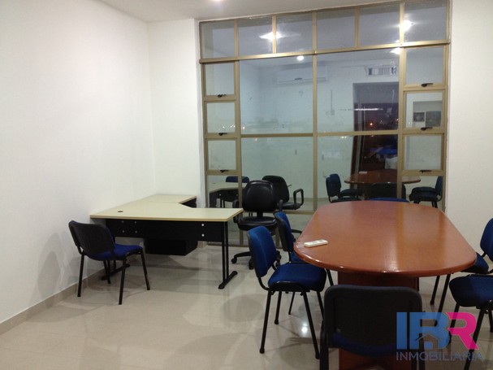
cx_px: 246
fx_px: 498
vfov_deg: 40.7
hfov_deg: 52.6
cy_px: 185
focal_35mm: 35
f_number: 2.4
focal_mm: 4.28
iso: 125
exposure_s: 1/20
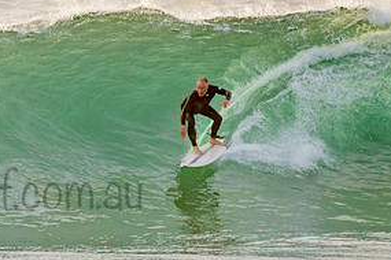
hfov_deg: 1.7
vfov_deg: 1.1
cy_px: 118
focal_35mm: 1248
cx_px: 87
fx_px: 13554
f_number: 5.6
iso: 640
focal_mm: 500
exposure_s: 1/2000
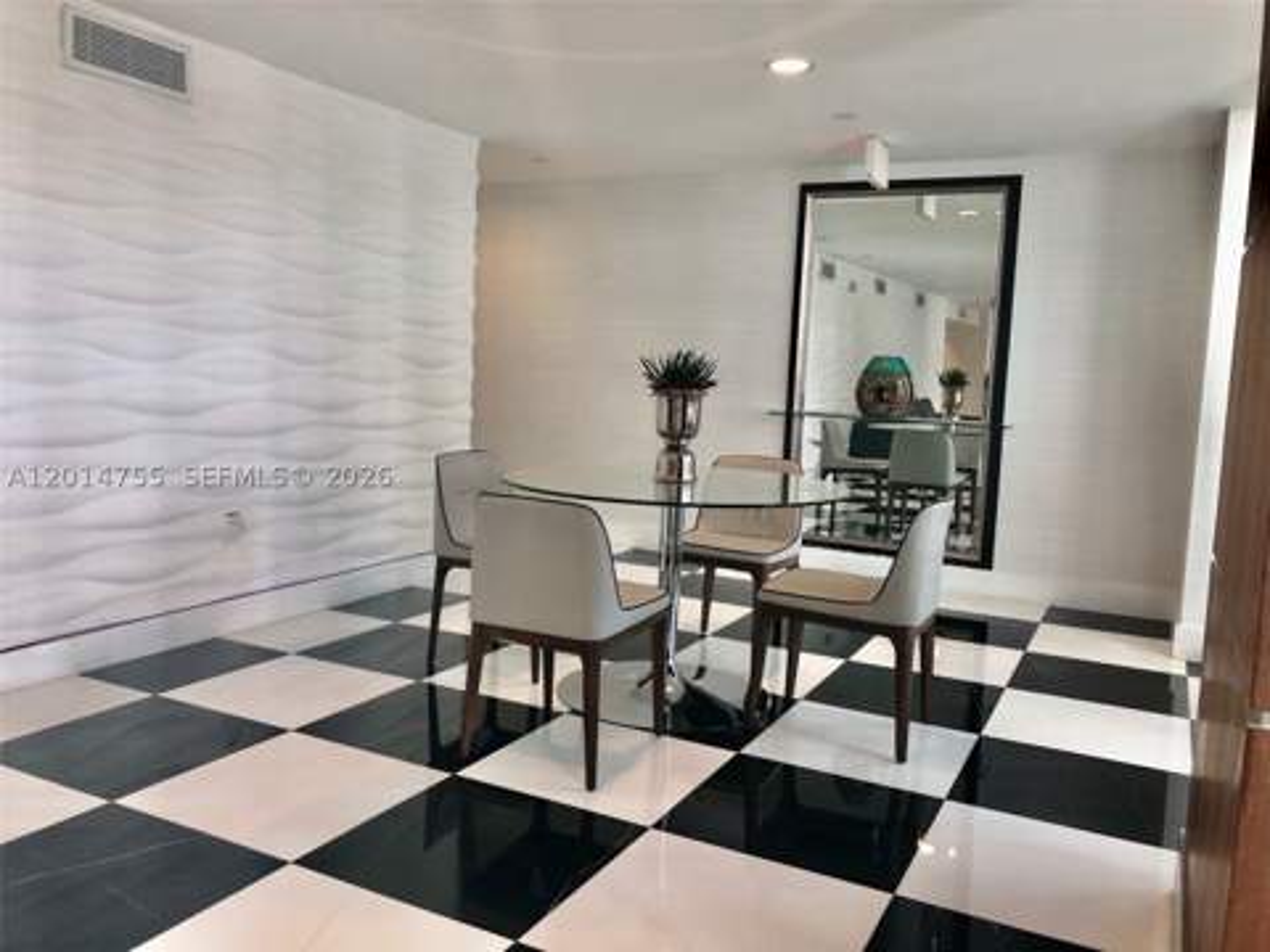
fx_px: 1027
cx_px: 635
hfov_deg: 63.4
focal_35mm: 28
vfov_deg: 49.7
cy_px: 476
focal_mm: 4
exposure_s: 1/30
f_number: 1.8
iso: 25
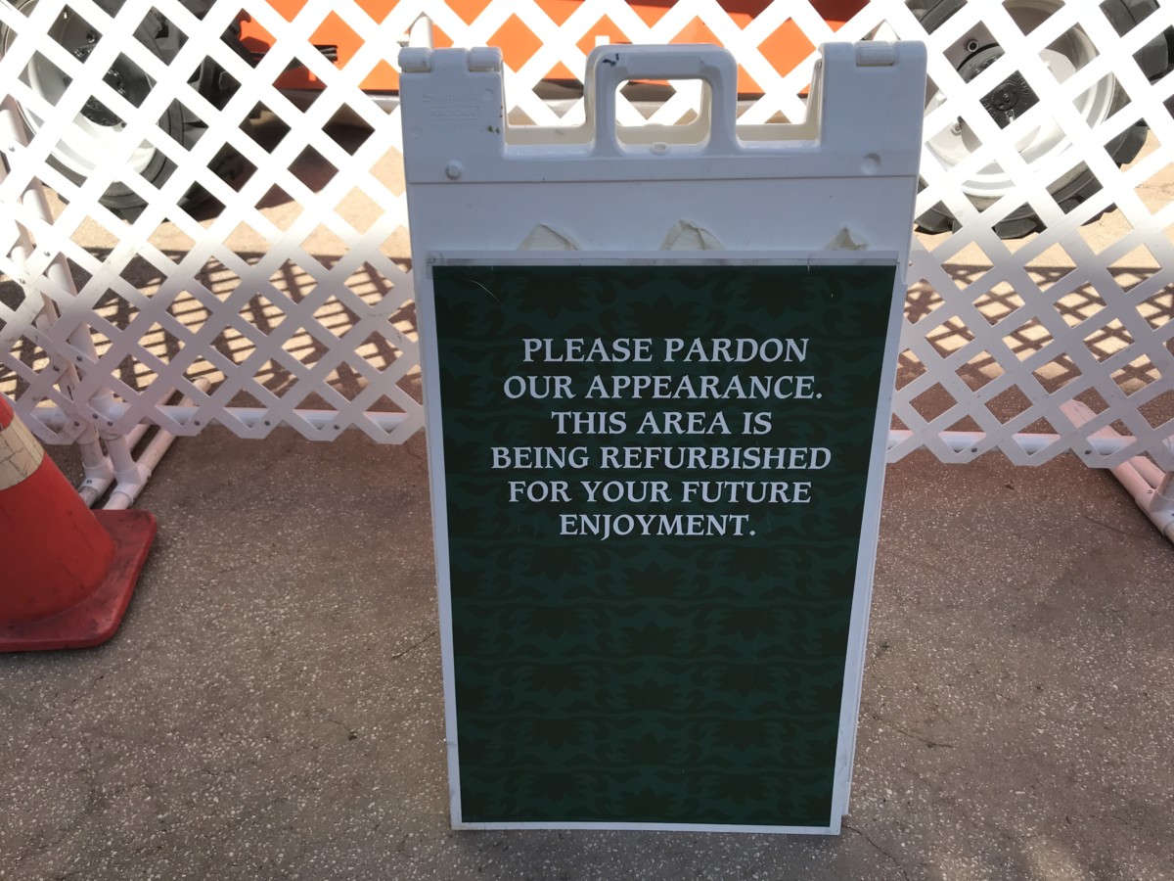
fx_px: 950
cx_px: 587
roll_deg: +2.2
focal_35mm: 28
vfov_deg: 49.7
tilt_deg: -33.5
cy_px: 440
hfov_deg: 63.4
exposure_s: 1/1408
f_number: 1.8
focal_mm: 3.99
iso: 20
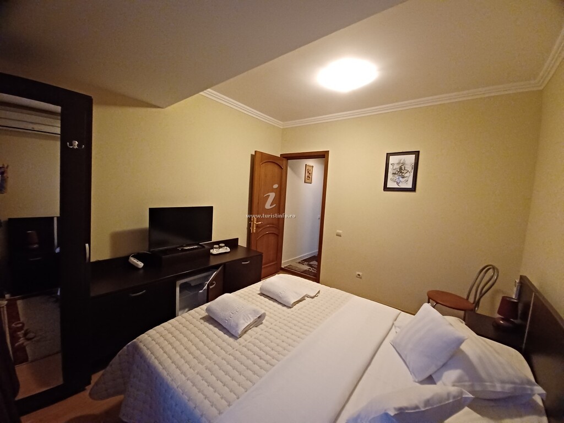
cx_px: 282
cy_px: 212
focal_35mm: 13
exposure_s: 1/20
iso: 320
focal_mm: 1.42
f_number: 2.2
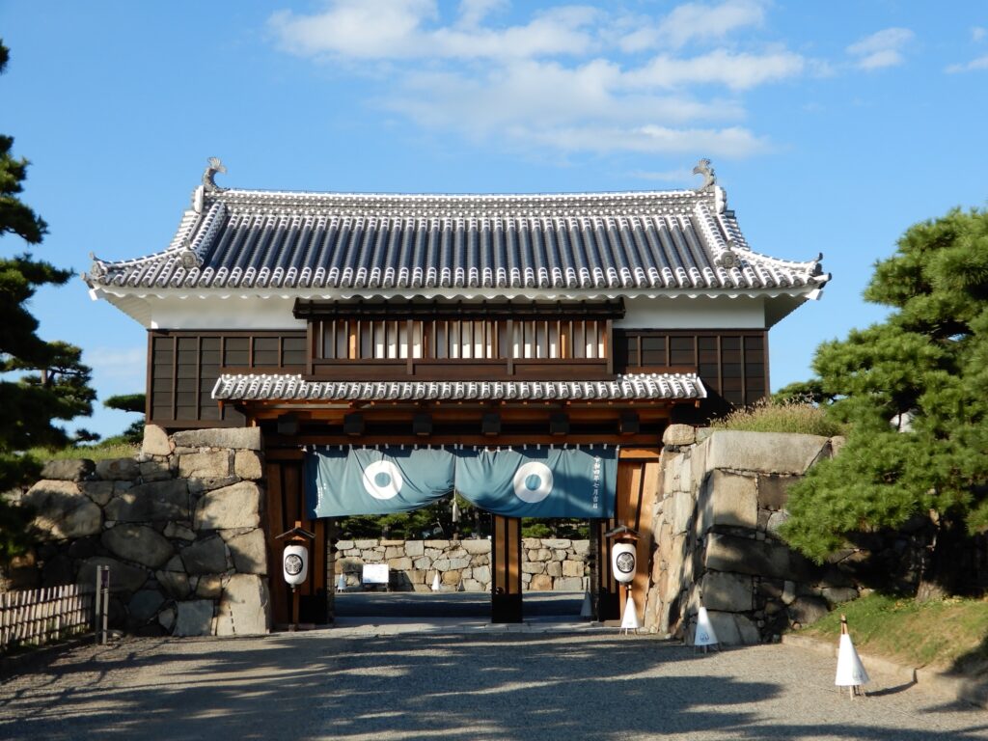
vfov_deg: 32.2
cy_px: 370
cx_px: 494
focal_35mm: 45
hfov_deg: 42.1
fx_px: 1284
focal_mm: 8
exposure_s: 1/500
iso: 80
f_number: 4
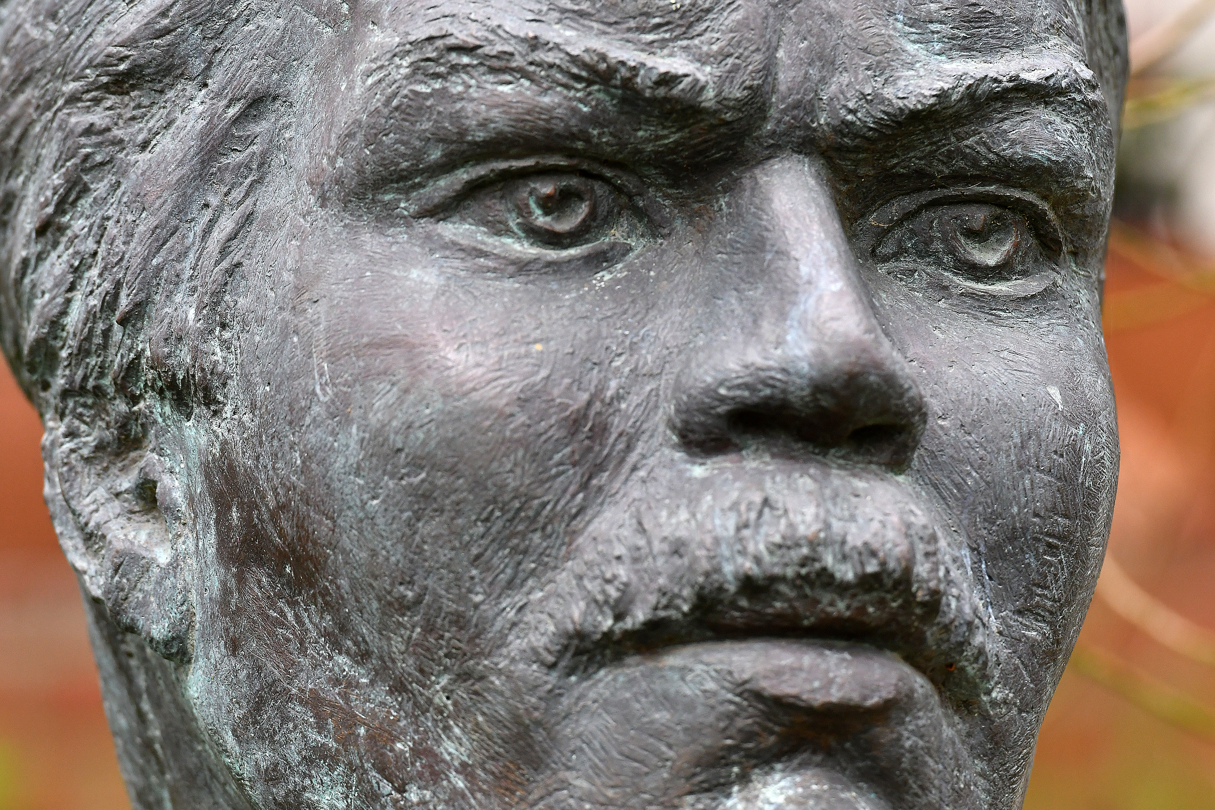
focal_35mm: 300
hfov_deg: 6.9
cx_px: 608
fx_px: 10124
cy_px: 405
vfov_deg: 4.6
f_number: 6.3
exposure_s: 1/320
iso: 640
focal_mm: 200
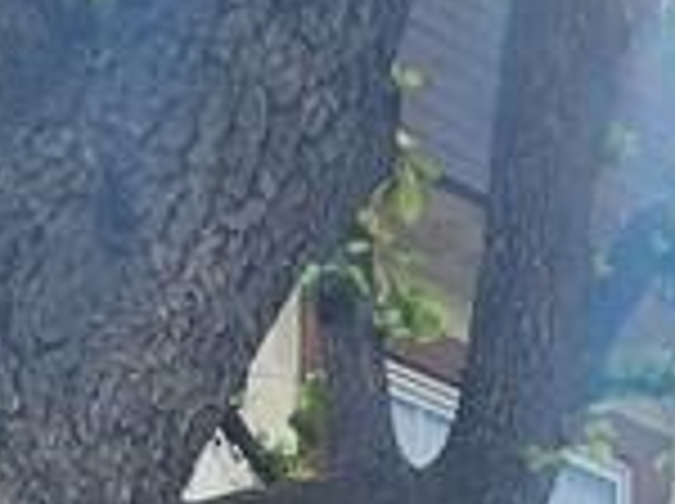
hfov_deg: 21.0
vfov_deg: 11.1
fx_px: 1733
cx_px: 734
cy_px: 1490
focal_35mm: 89
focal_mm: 2.2
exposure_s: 1/796
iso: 50
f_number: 2.2
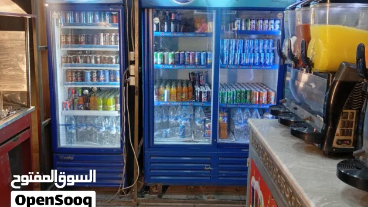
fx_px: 293
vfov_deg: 38.8
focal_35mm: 30
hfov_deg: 64.3
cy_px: 85
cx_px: 184
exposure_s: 1/50
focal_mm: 3.98
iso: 241
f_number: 1.8
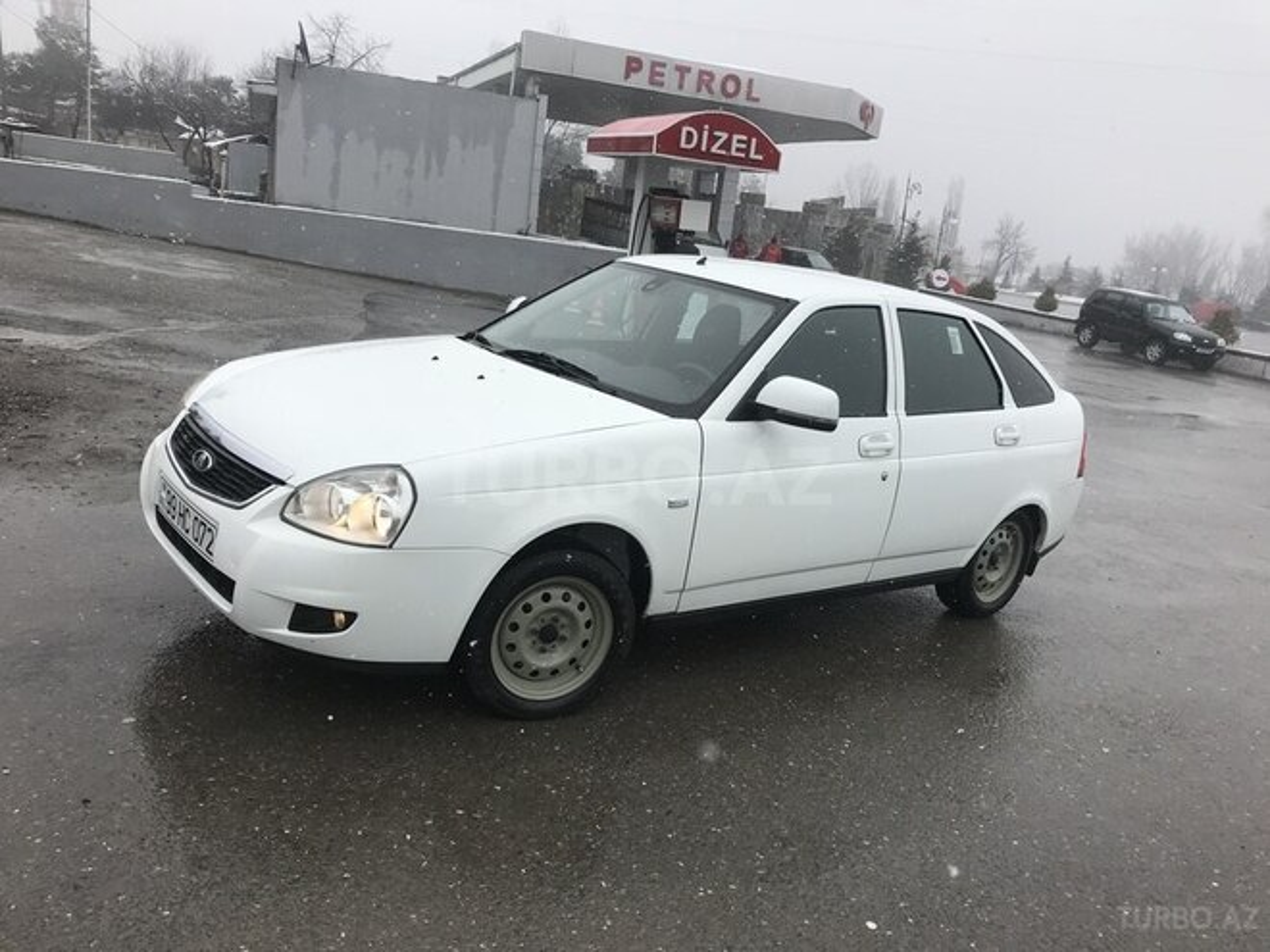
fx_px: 1027
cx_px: 635
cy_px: 476
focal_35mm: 28
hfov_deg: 63.4
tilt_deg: -14.3
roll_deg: -6.8
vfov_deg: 49.7
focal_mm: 3.99
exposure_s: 1/1773
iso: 20
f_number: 1.8
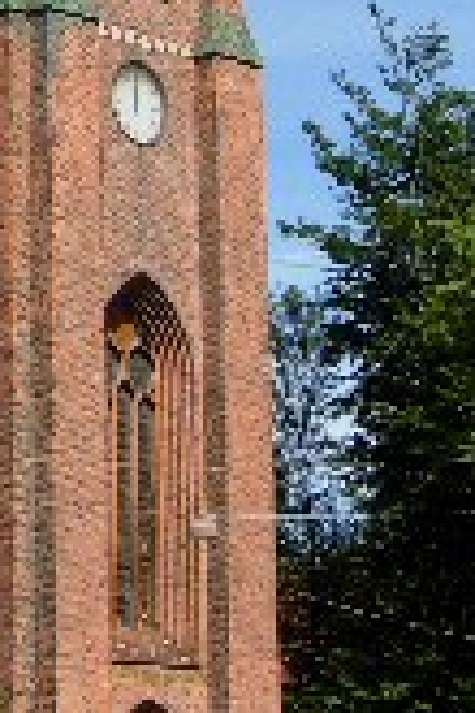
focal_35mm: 136
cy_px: -147
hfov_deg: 9.5
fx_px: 2691
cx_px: -410
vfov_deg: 14.6
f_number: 6.1
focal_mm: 7.5
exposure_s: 1/322
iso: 50
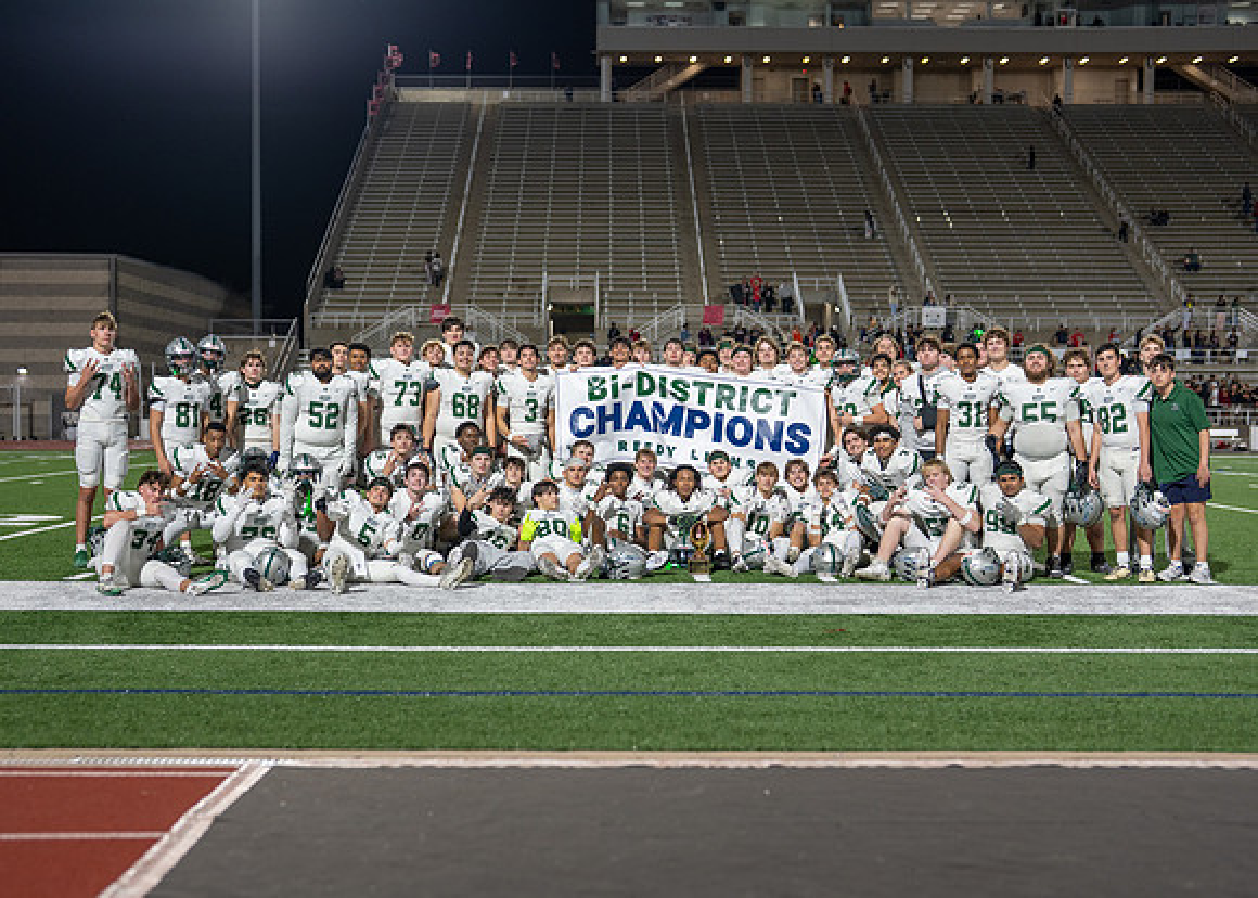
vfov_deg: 25.6
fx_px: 1972
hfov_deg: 35.4
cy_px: 466
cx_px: 602
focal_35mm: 55
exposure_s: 1/640
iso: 500
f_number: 1.8
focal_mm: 50
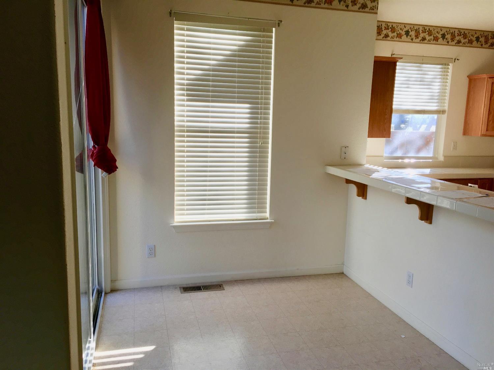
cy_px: 185
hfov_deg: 61.7
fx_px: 414
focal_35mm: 29
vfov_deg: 48.2
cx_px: 247
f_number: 2.2
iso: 40
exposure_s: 1/120
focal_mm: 4.15
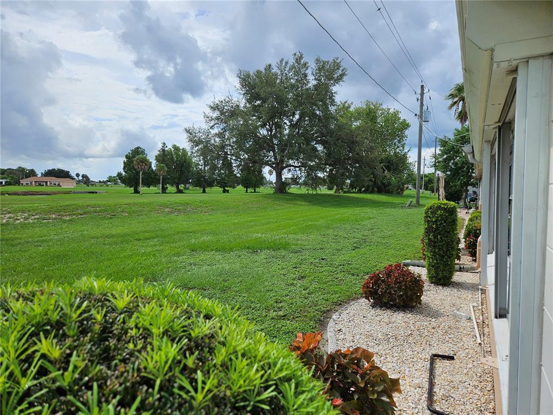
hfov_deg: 73.9
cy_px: 208
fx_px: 367
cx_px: 276
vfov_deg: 58.9
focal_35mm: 23
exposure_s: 1/2544
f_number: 1.8
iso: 25
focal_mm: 5.4
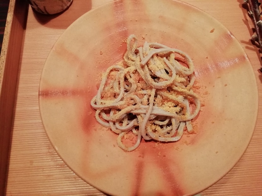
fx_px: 197
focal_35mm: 26
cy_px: 98
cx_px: 131
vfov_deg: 53.1
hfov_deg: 67.3
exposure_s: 1/15
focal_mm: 3.46
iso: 320
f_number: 2.2
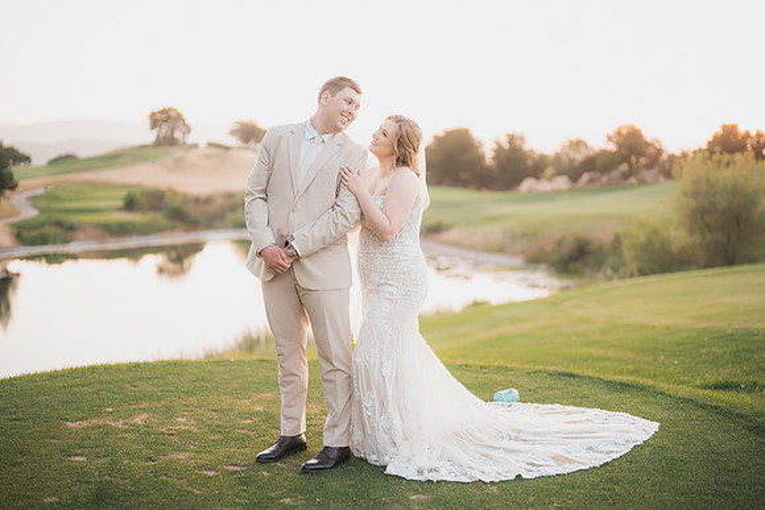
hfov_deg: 39.6
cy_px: 255
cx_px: 382
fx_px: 1063
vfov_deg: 27.0
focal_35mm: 50
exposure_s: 1/640
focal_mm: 50
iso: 640
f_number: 1.2
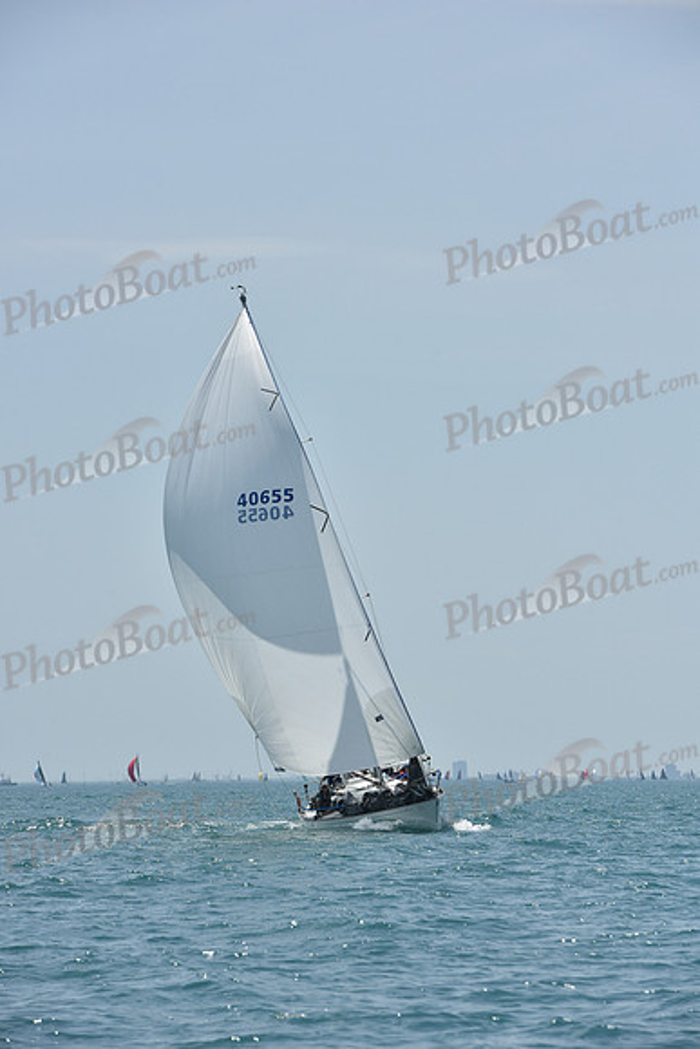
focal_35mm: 160
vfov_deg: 12.8
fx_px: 4664
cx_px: 350
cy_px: 524
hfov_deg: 8.6
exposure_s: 1/1250
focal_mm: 160
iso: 250
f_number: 9
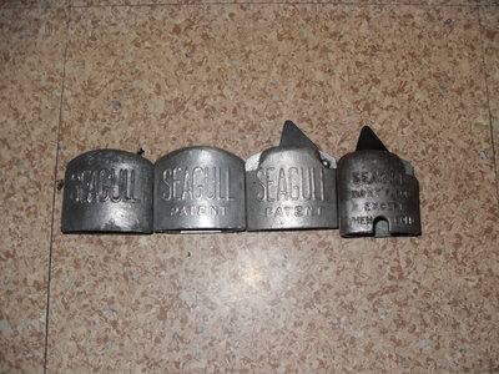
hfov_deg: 54.0
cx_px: 250
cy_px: 187
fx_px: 490
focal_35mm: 34
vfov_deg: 41.8
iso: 100
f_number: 2.8
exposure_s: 1/45
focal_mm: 6.3
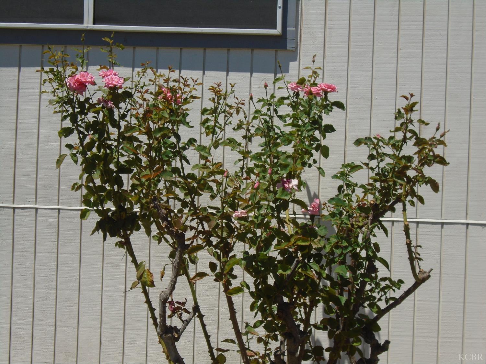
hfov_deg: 28.6
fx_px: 955
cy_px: 182
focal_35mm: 68
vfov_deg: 21.6
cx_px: 243
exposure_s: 1/800
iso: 100
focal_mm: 12
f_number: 5.5
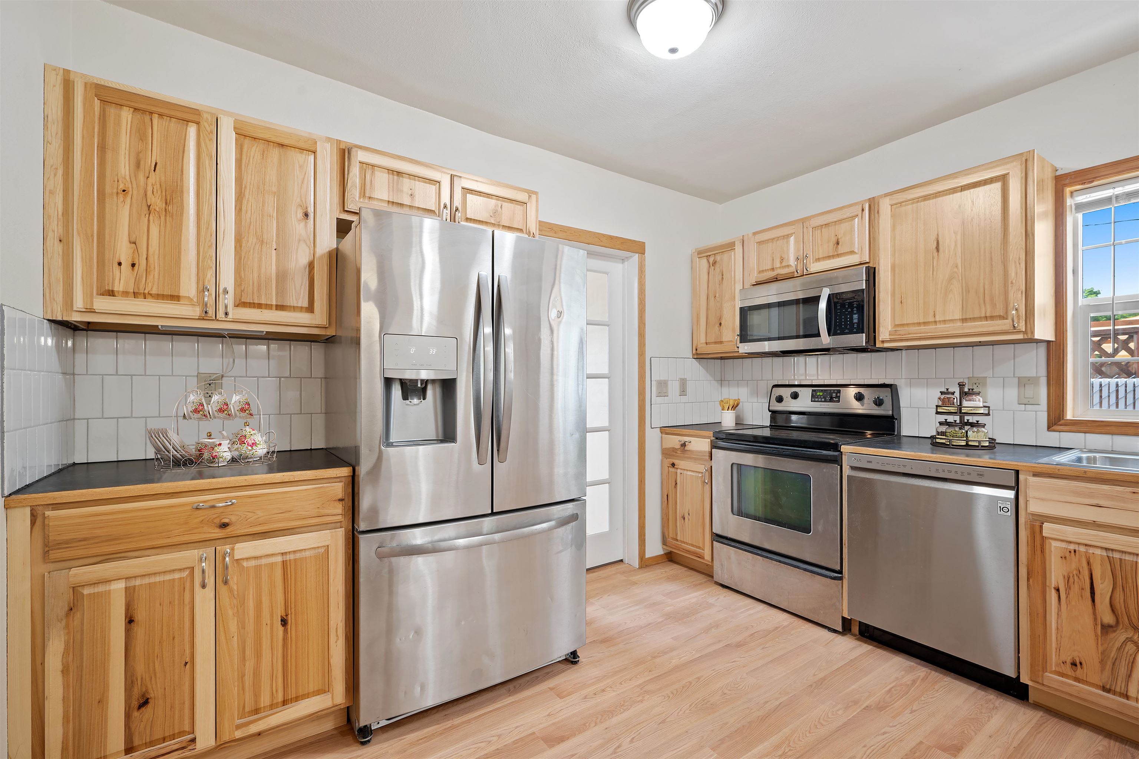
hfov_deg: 96.7
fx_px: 506
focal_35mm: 16
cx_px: 570
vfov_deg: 73.7
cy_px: 380
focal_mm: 16
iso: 100
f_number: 8
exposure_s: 2
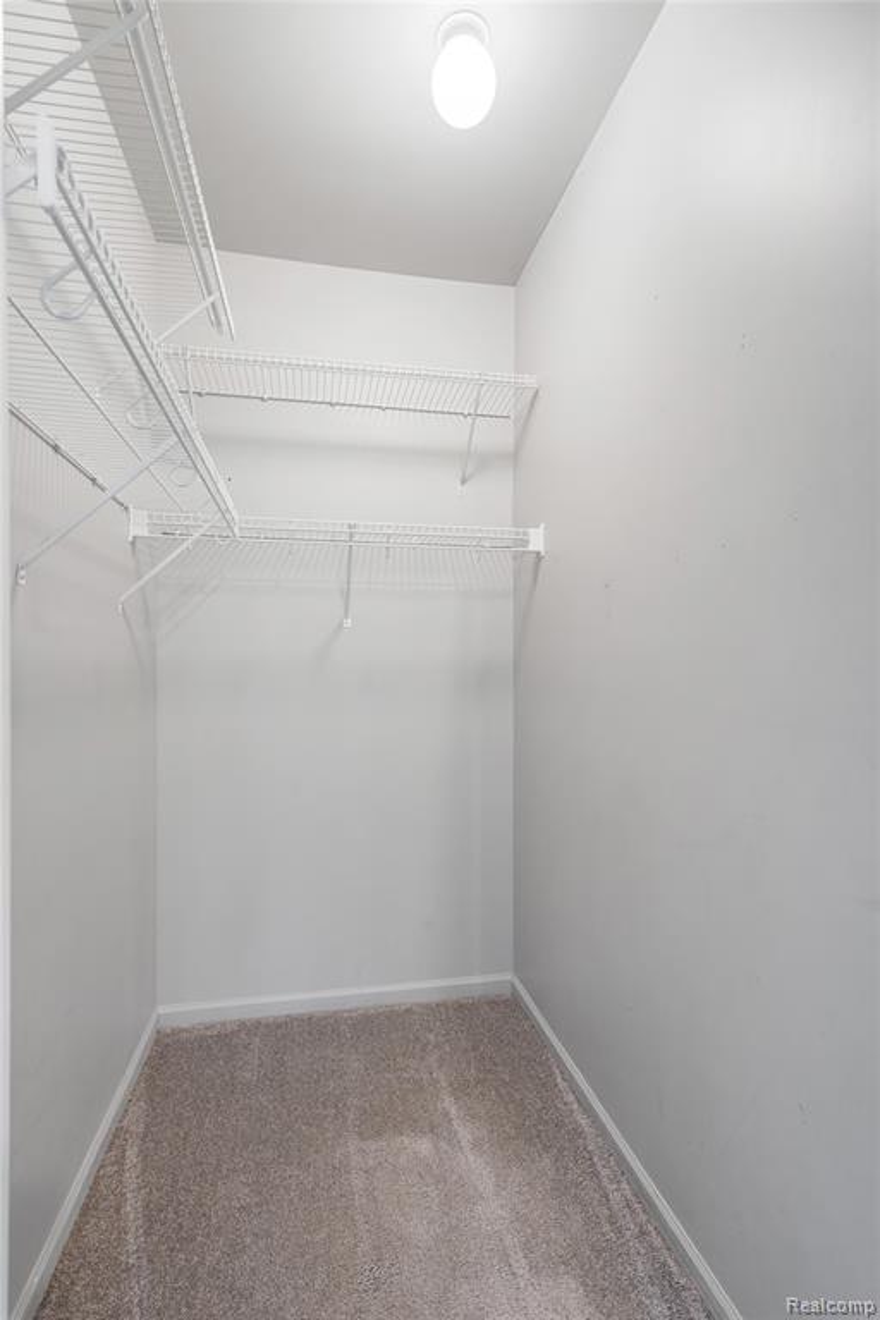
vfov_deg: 93.3
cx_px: 440
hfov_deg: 70.4
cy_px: 660
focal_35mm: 17
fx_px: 623
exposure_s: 1/3
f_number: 9
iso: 320
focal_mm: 17
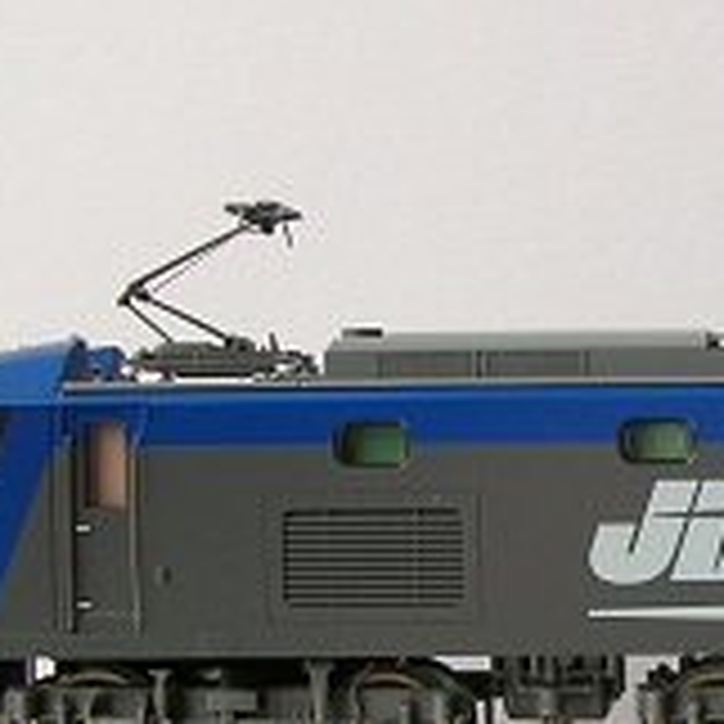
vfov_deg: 18.2
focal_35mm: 95
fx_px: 2248
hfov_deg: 17.5
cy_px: 537
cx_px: 866
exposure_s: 1/49.1
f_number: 2.8
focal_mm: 5.8
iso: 50
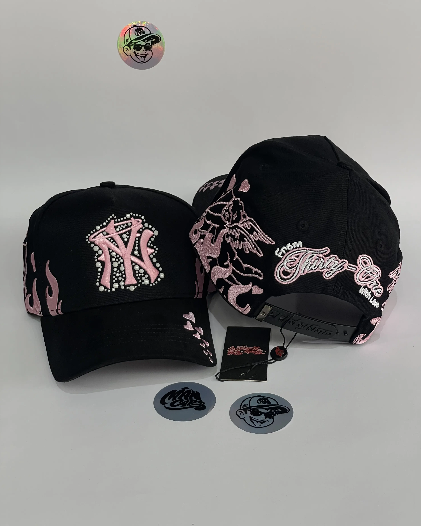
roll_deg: +2.3
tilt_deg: -27.5
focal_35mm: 55
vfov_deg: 34.1
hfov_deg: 27.6
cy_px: 258
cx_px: 210
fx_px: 857
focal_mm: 6
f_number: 2
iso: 160
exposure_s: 1/120
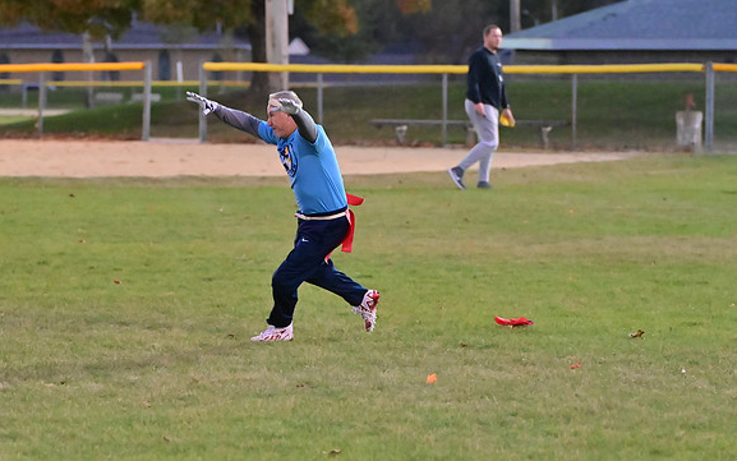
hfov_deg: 10.1
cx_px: 368
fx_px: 4159
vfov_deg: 6.3
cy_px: 236
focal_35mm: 207
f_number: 4
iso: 6400
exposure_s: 1/640
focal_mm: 135
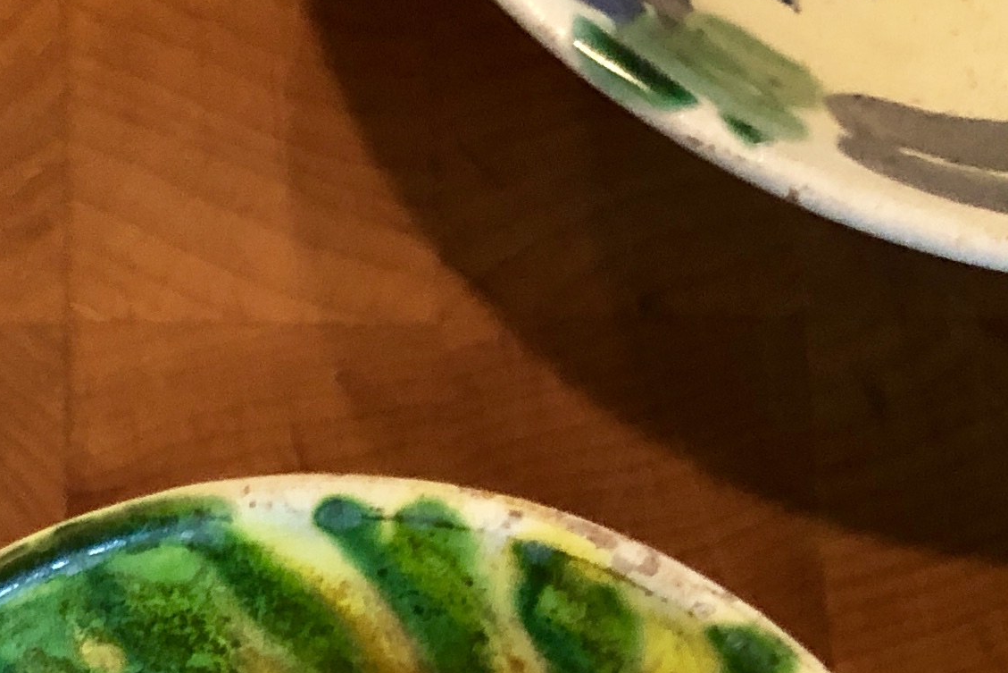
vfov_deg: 12.5
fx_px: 2912
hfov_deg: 18.7
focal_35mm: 104
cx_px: -148
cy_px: 1040
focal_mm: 3.99
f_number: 1.8
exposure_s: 1/9
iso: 100
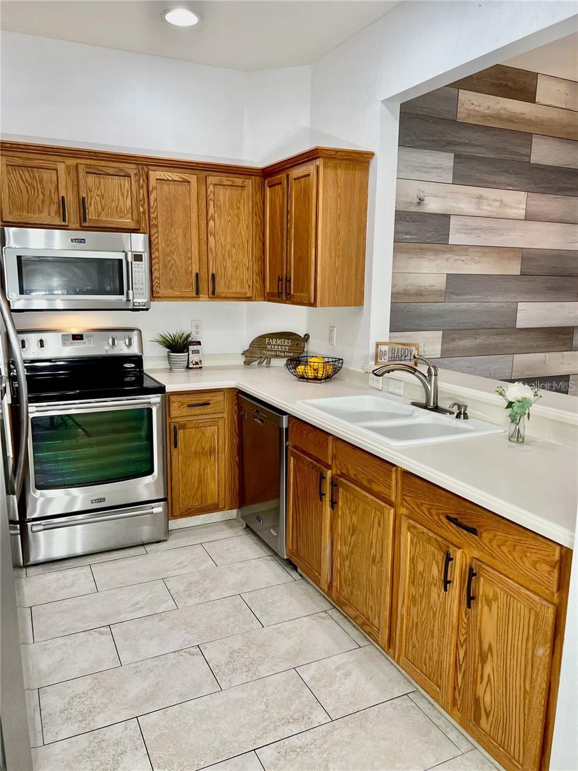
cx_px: 289
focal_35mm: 26
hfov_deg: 53.1
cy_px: 386
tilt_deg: -8.2
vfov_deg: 67.3
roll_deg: -0.1
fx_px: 579
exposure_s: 1/120
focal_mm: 5.7
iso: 100
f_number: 1.5
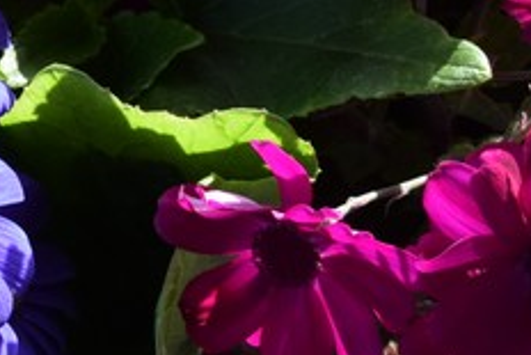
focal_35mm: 194
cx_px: -90
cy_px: -2
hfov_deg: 10.5
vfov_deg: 7.1
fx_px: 2857
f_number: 8
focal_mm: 25
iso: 400
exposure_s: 1/250
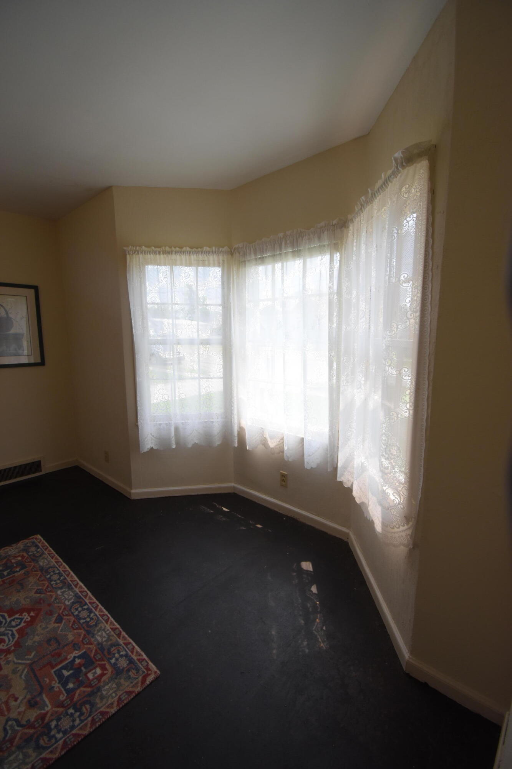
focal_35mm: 15
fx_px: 320
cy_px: 384
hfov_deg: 77.3
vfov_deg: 100.4
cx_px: 256
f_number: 4.5
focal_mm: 10
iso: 400
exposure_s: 1/250
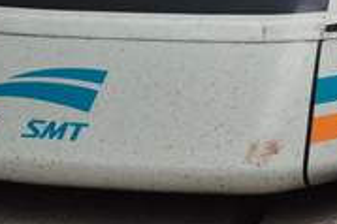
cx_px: 245
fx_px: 1403
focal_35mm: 150
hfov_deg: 13.7
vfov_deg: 8.8
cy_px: -153
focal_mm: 28
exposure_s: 1/400
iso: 2000
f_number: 10
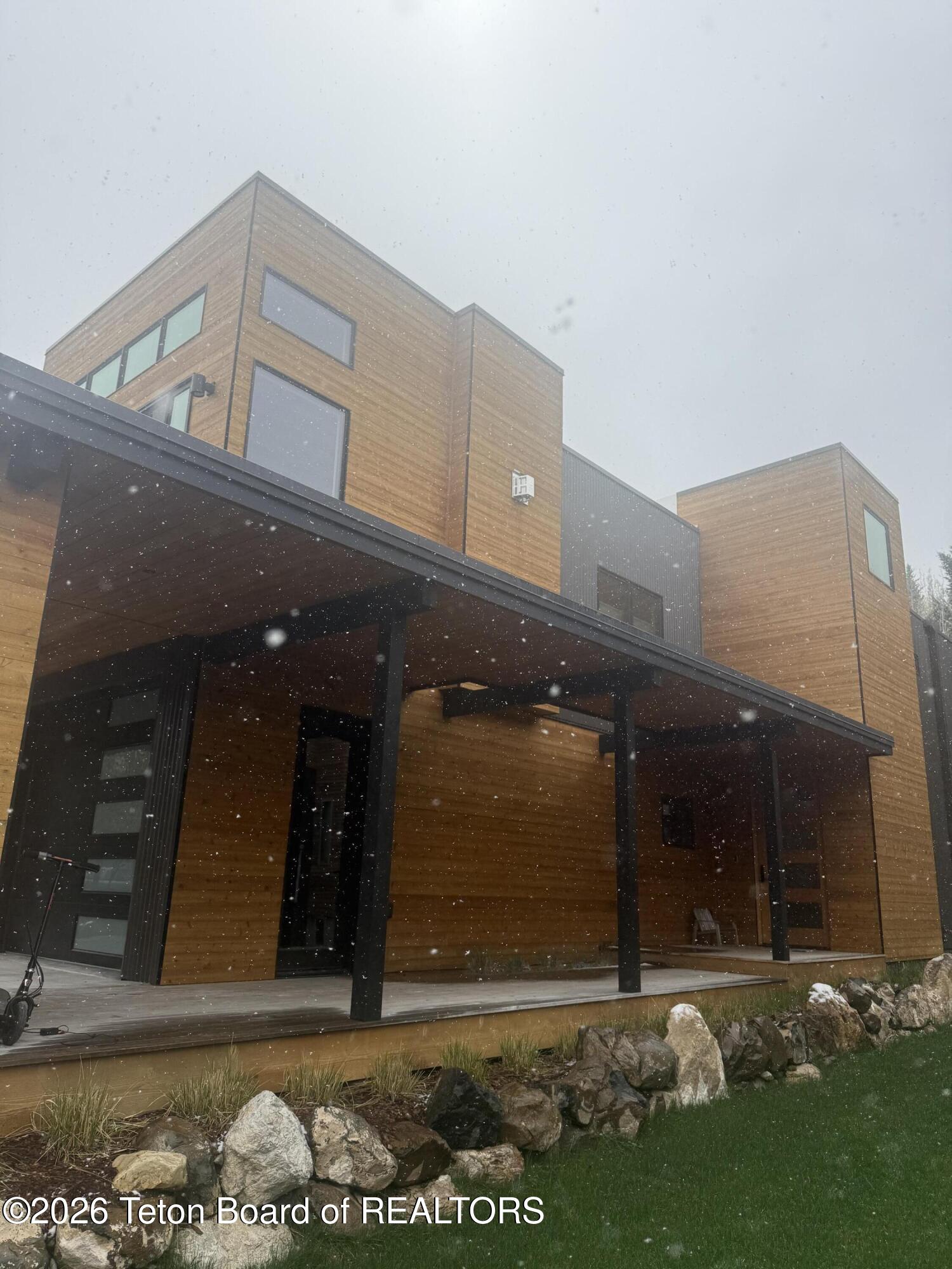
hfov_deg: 56.8
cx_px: 476
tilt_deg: +16.4
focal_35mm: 24
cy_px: 634
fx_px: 880
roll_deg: -2.5
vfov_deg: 71.6
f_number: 1.78
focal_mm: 6.76
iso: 80
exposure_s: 1/4673
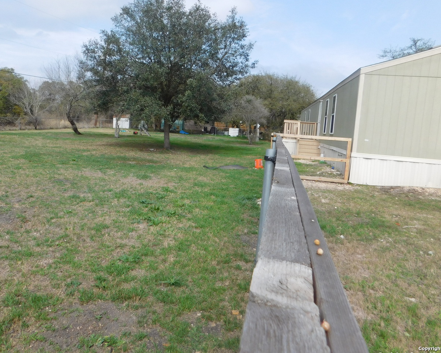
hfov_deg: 63.8
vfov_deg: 53.1
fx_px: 352
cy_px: 158
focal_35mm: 27
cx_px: 193
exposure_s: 1/1500
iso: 125
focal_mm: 4
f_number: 3
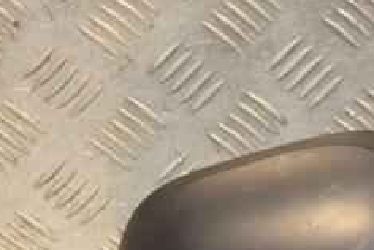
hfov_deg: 10.2
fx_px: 2060
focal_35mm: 198
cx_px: 426
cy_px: 236
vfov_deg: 6.9
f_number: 5
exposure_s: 1/160
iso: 800
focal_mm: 52
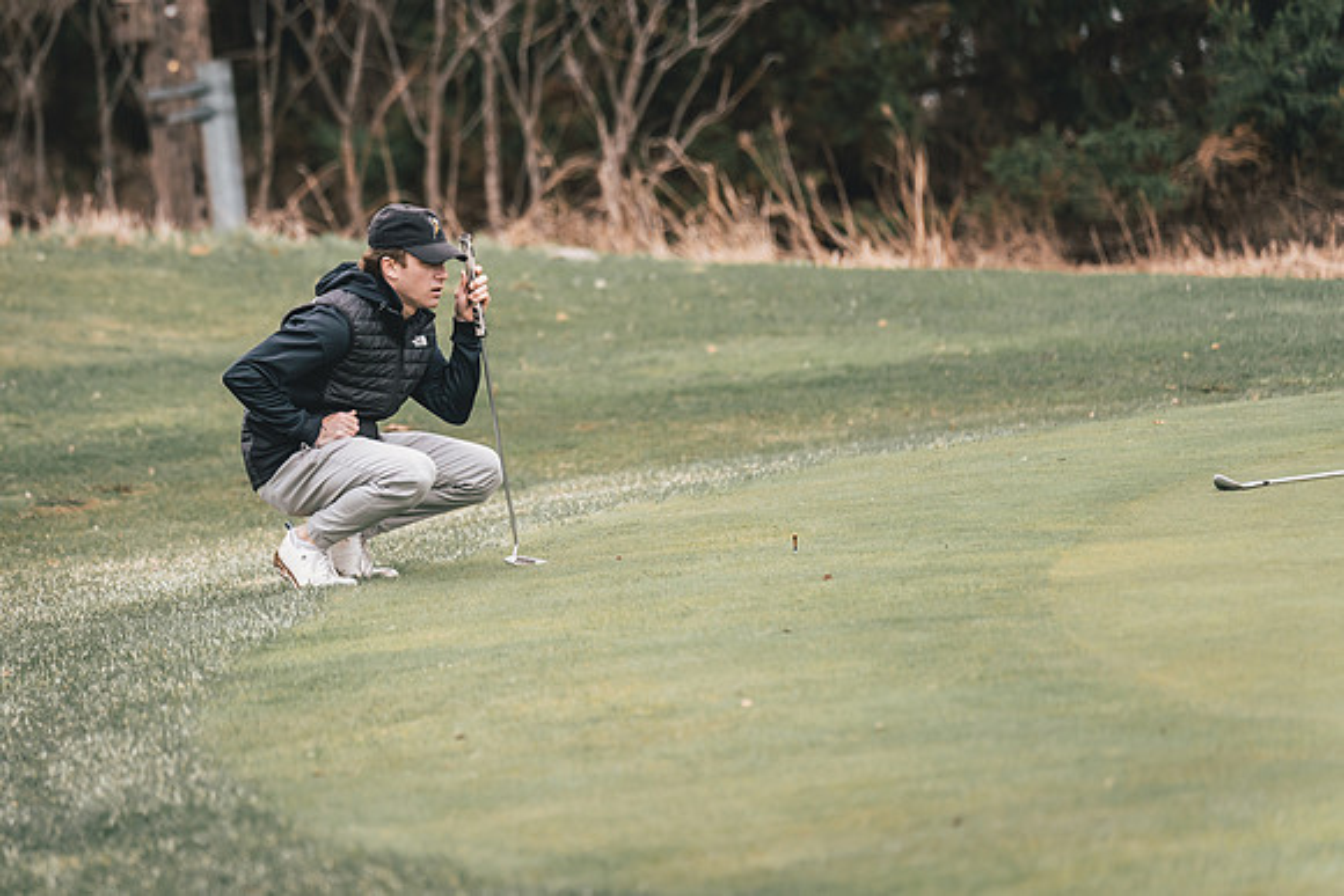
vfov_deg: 6.7
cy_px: 373
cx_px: 434
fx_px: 7657
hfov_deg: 10.0
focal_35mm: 205
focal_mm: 150
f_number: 2.8
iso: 640
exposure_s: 1/3200
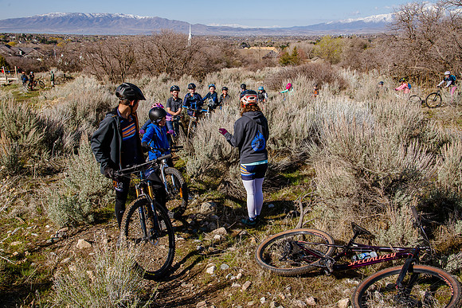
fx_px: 449
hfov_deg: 54.4
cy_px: 154
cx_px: 231
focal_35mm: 35
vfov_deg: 37.9
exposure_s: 1/200
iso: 200
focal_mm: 35
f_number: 10
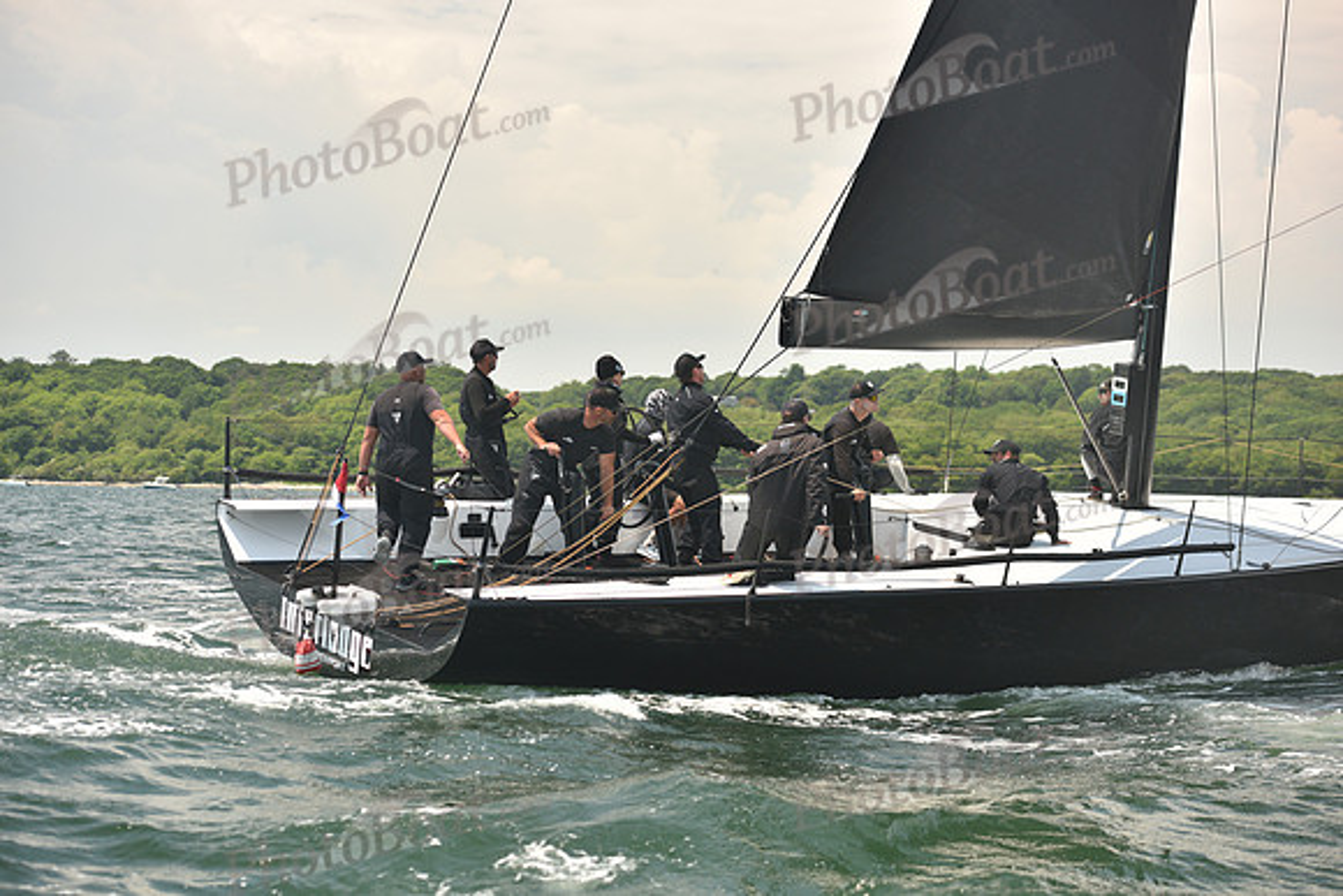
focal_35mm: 70
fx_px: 2612
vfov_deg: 19.5
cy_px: 448
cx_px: 672
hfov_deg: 28.8
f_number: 4
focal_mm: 70
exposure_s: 1/640
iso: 250
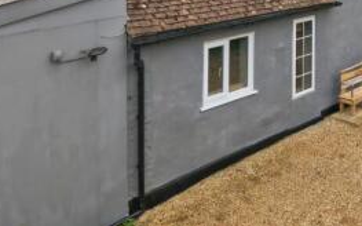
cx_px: 370
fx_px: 532
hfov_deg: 34.0
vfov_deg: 21.5
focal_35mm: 54
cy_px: -71
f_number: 1.8
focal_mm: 8.7
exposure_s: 1/3200
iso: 310
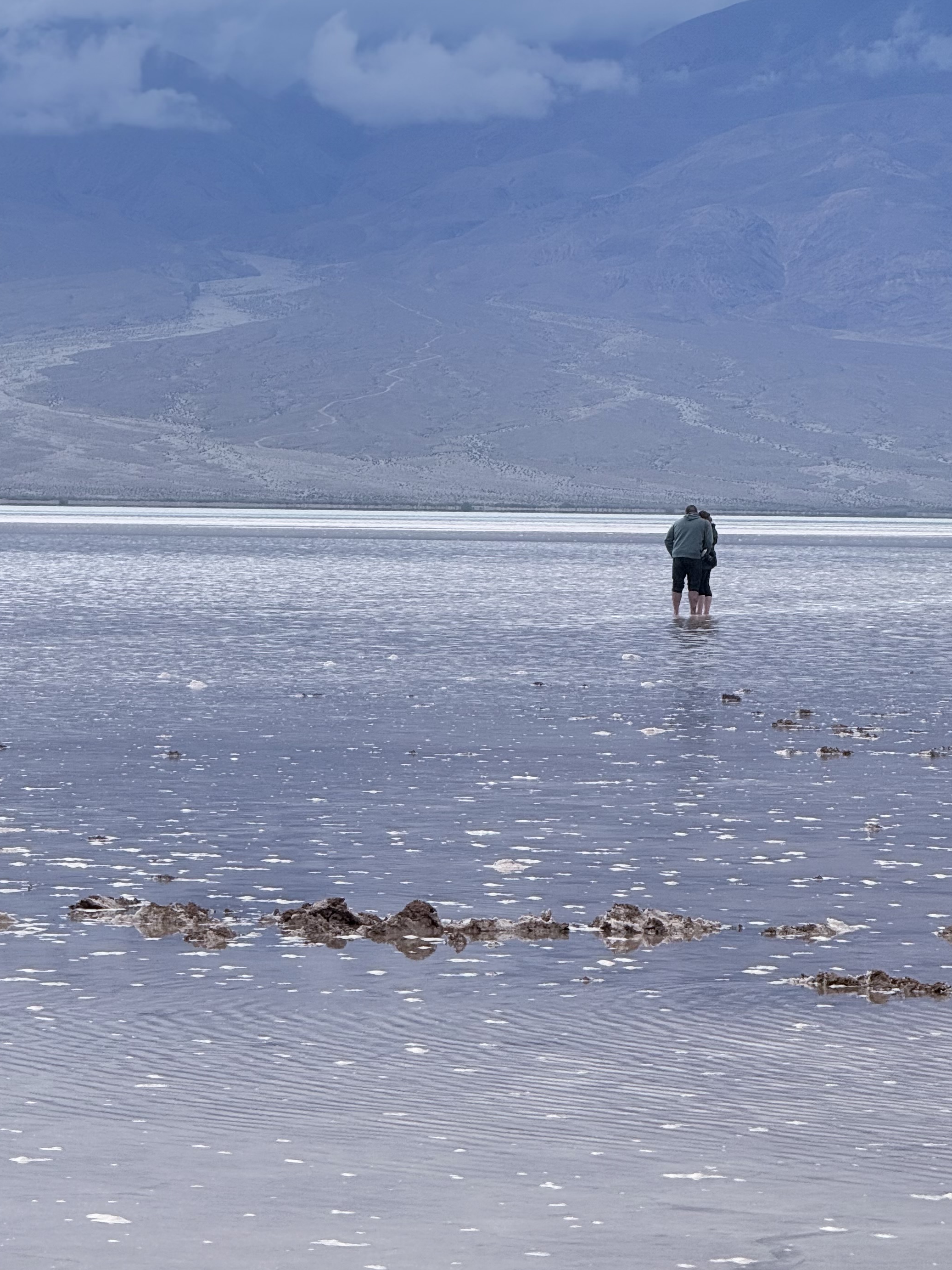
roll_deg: -1.0
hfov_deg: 8.5
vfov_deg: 11.3
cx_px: 343
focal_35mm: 175
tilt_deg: +0.9
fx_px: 6417
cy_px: 393
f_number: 2.8
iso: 64
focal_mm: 15.66
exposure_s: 1/616
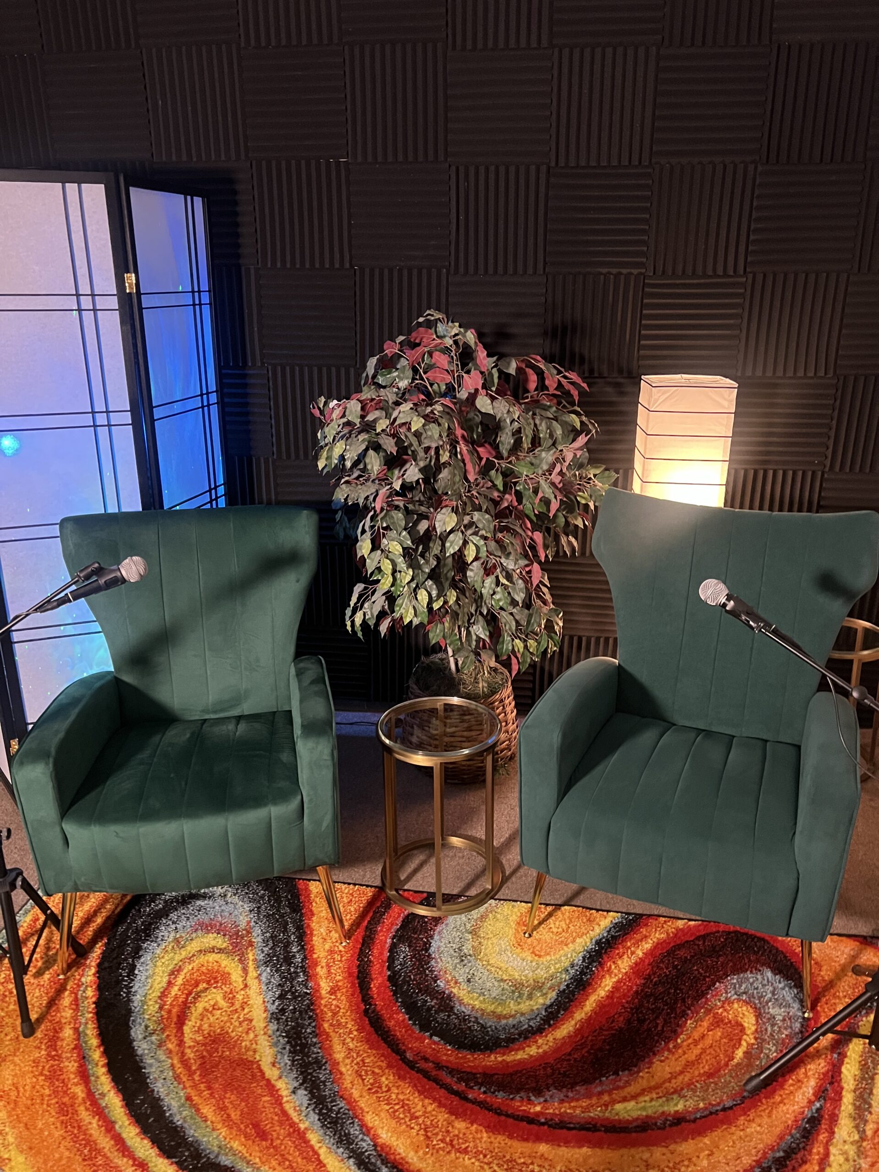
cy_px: 586
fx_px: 880
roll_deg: +0.9
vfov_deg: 67.3
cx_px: 440
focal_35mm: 26
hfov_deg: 53.1
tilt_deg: -21.1
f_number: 1.5
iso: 640
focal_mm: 5.7
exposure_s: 1/30
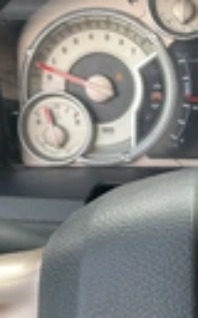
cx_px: 265
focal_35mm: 96
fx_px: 829
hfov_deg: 13.1
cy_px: 221
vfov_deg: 21.5
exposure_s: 1/122
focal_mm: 3
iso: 40
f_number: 1.8
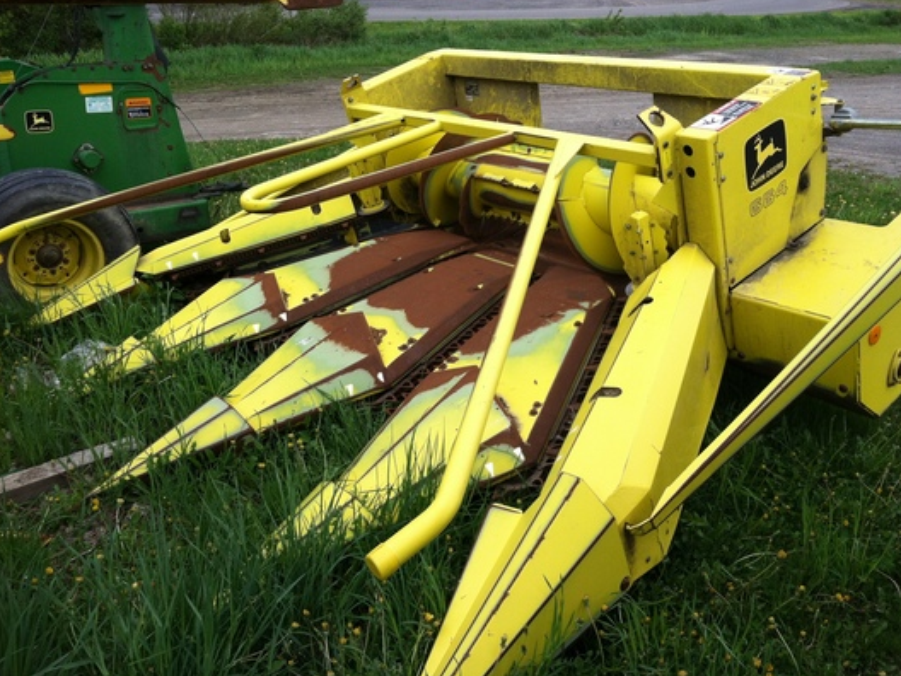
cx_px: 456
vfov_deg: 39.7
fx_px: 937
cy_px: 335
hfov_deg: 51.4
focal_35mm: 36
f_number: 2.8
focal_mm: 3.85
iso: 80
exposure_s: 1/441
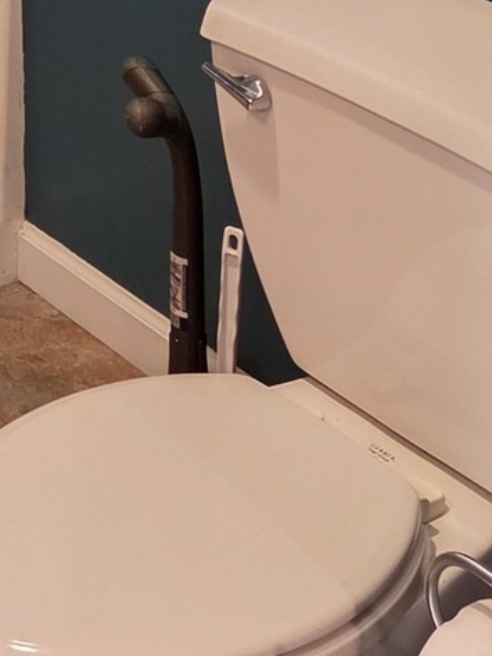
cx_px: -158
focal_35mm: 112
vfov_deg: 15.1
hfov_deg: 12.8
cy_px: -544
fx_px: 2122
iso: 640
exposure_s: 1/120
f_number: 1.8
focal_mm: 5.4
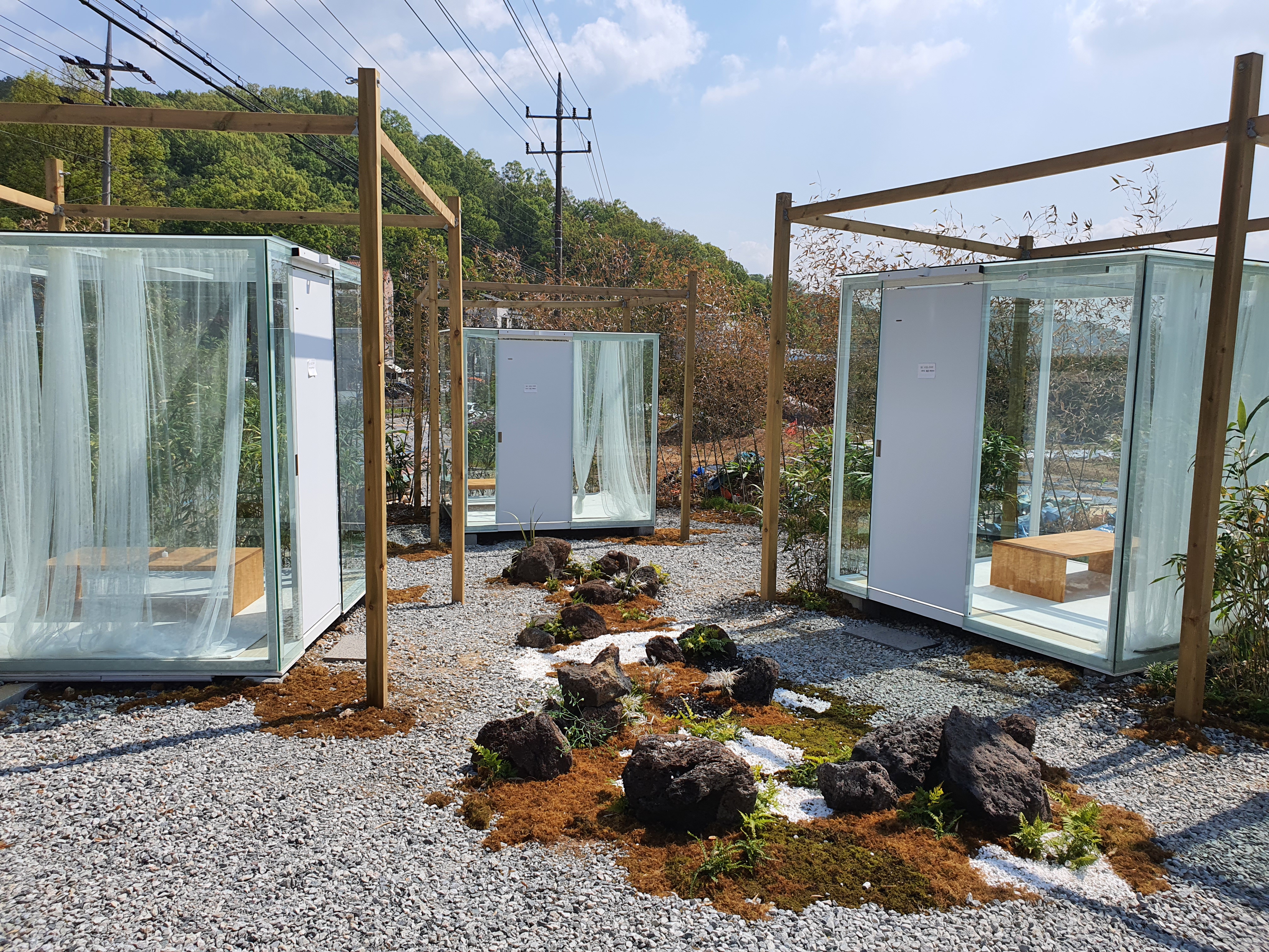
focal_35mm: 26
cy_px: 476
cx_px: 634
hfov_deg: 67.3
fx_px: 953
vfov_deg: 53.1
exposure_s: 1/2408
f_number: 2.4
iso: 50
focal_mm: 4.3
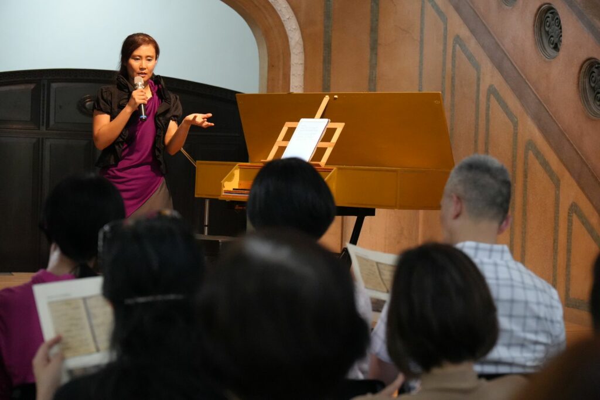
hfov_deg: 21.9
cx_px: 300
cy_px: 200
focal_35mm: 93
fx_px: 1550
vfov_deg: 14.7
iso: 5000
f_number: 4
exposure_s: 1/160
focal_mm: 62
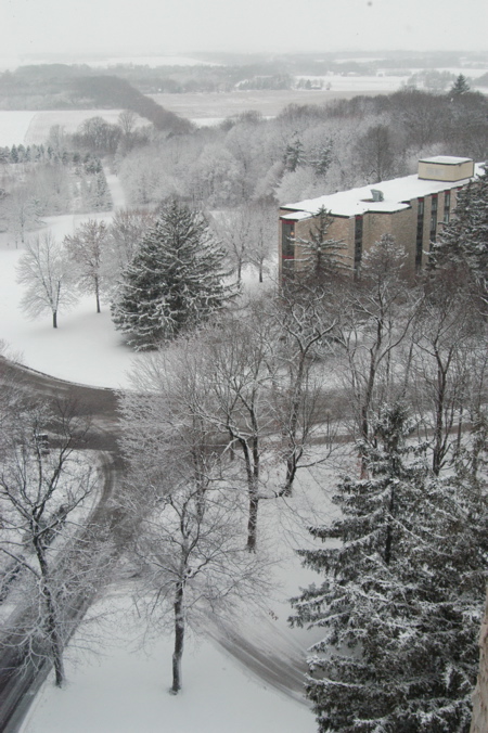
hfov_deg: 31.9
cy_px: 366
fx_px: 855
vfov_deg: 46.4
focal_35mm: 42
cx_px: 244
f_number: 8
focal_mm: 28
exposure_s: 1/250
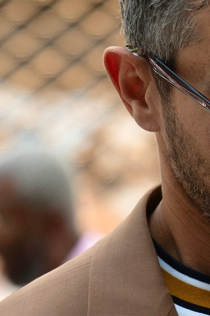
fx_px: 3946
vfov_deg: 4.5
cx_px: 307
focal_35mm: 451
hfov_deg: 3.0
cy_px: 608
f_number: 3.5
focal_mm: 92
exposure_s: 1/2000
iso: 500
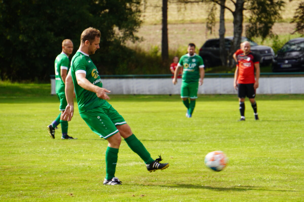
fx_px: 1925
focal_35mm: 228
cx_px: 152
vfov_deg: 6.0
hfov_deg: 9.0
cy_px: 101
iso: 100
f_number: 6.3
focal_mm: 152
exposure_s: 1/250
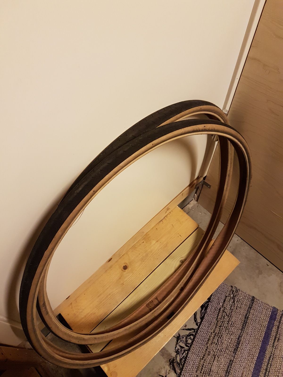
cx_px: 142
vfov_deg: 67.3
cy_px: 188
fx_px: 283
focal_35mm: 26
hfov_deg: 53.1
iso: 250
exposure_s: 1/13
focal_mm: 4.2
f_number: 1.7
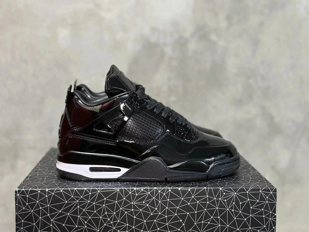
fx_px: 428
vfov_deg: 30.3
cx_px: 154
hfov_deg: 39.7
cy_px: 116
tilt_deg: -8.8
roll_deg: +0.1
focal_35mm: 48
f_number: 1.78
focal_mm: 6.86
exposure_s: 1/33
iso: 500
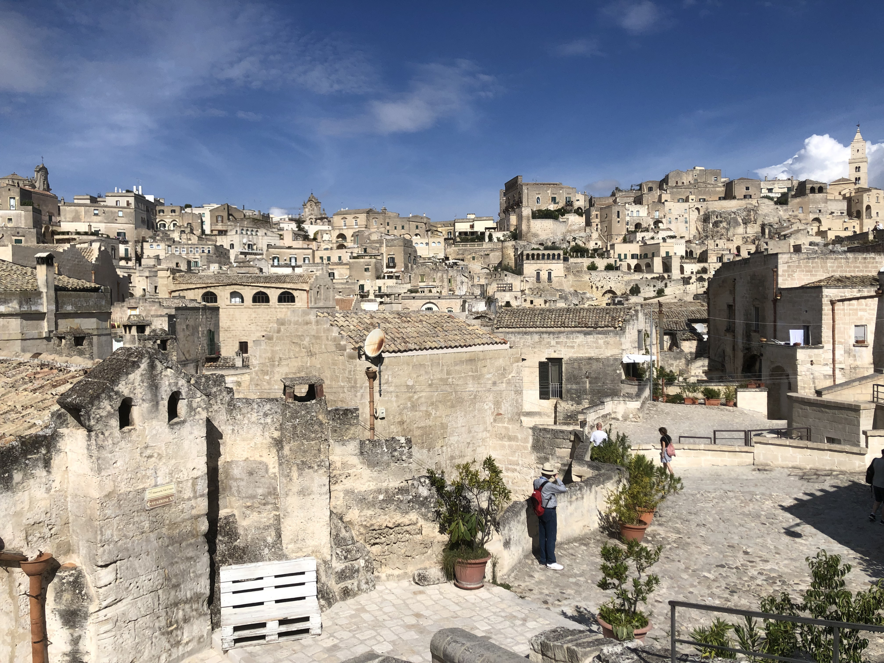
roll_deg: +1.5
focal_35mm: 28
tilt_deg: -1.8
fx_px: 715
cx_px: 442
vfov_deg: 49.7
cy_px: 332
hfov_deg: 63.4
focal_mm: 4
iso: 20
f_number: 1.8
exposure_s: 1/4878
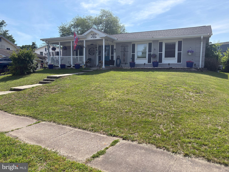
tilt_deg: -5.0
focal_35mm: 26
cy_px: 86
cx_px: 114
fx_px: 172
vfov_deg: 53.1
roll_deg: -1.3
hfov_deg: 67.3
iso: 50
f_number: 1.6
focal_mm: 5.96
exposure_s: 1/2985
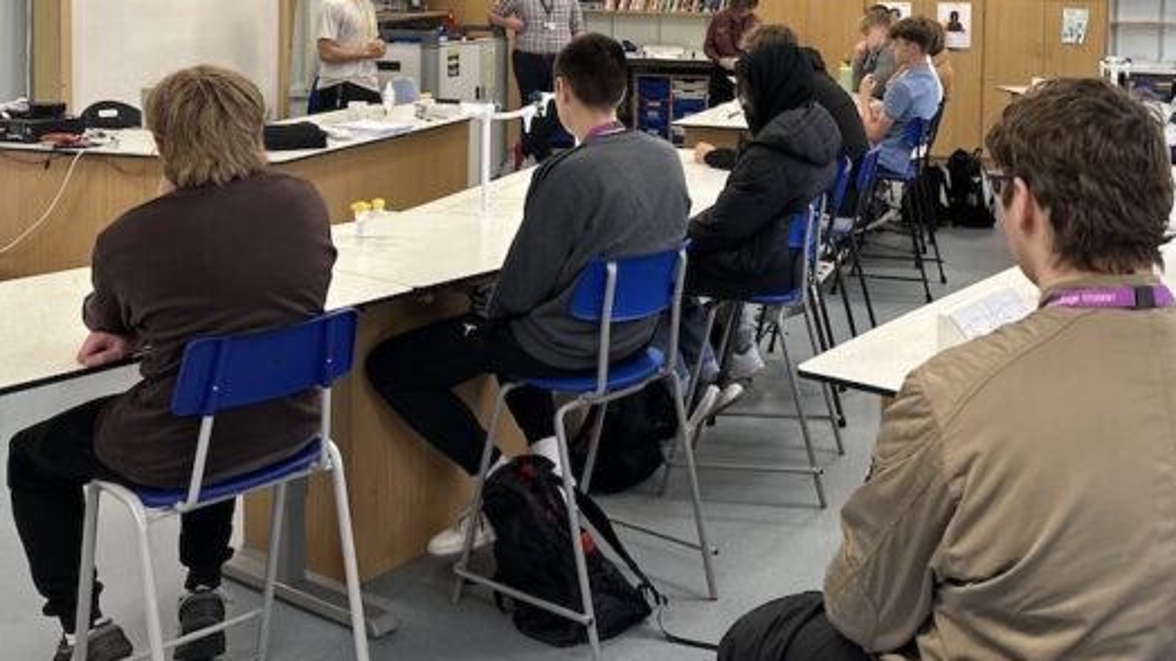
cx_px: 861
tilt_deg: -3.8
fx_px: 1247
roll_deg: -1.5
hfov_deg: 48.8
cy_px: 45
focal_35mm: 40
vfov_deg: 28.4
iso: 125
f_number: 1.78
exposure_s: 1/100
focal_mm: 6.86
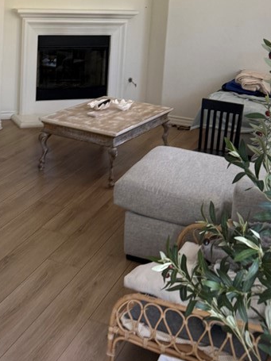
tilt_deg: -6.9
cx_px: 55
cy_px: 52
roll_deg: -4.7
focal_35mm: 54
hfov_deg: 26.5
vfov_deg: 34.0
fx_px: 564
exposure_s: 1/98
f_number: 1.78
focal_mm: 6.76
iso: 200
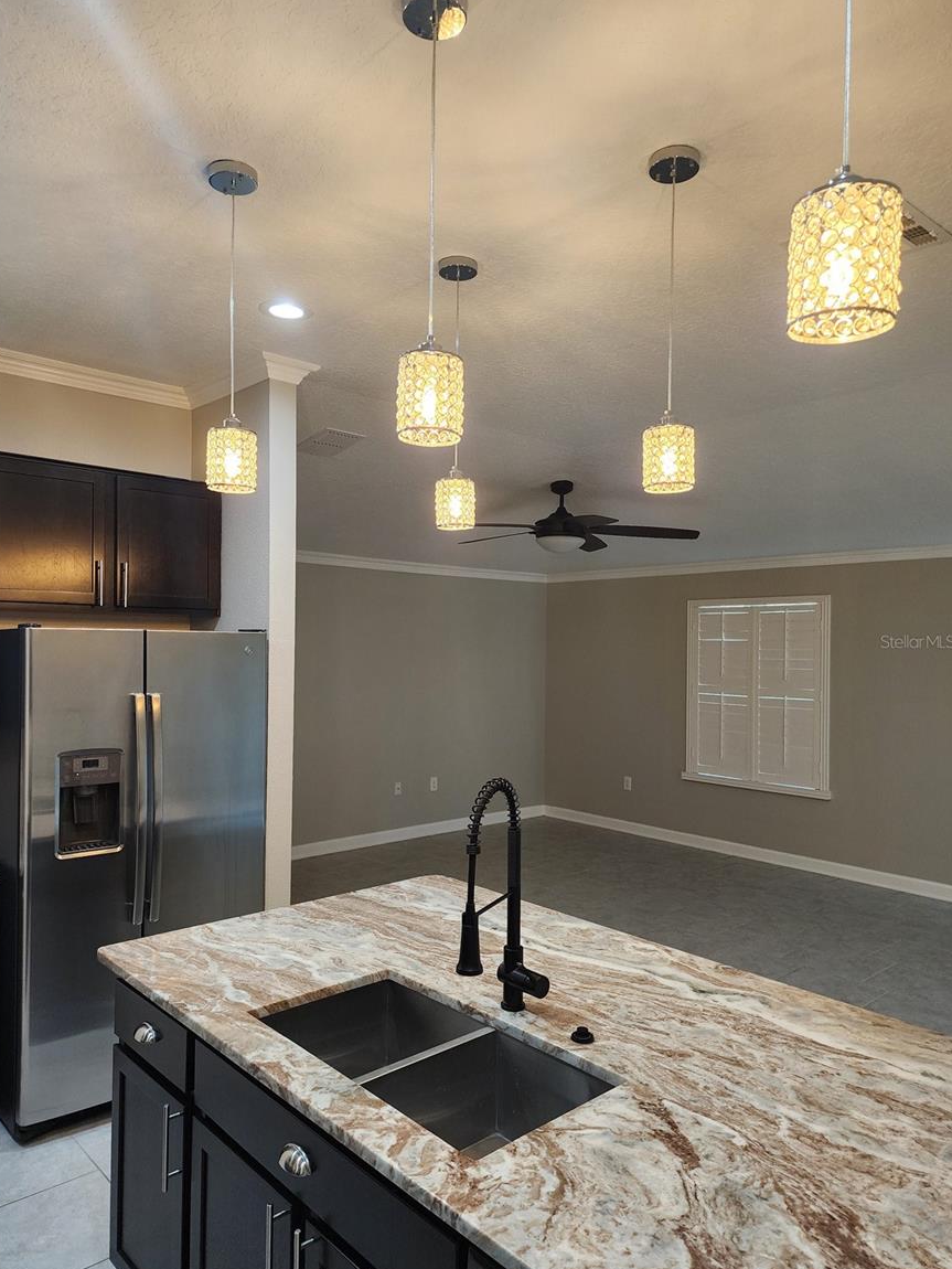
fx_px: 880
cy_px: 641
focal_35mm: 24
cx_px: 462
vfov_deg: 71.6
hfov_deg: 56.8
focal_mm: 6.4
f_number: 1.8
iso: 250
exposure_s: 1/120
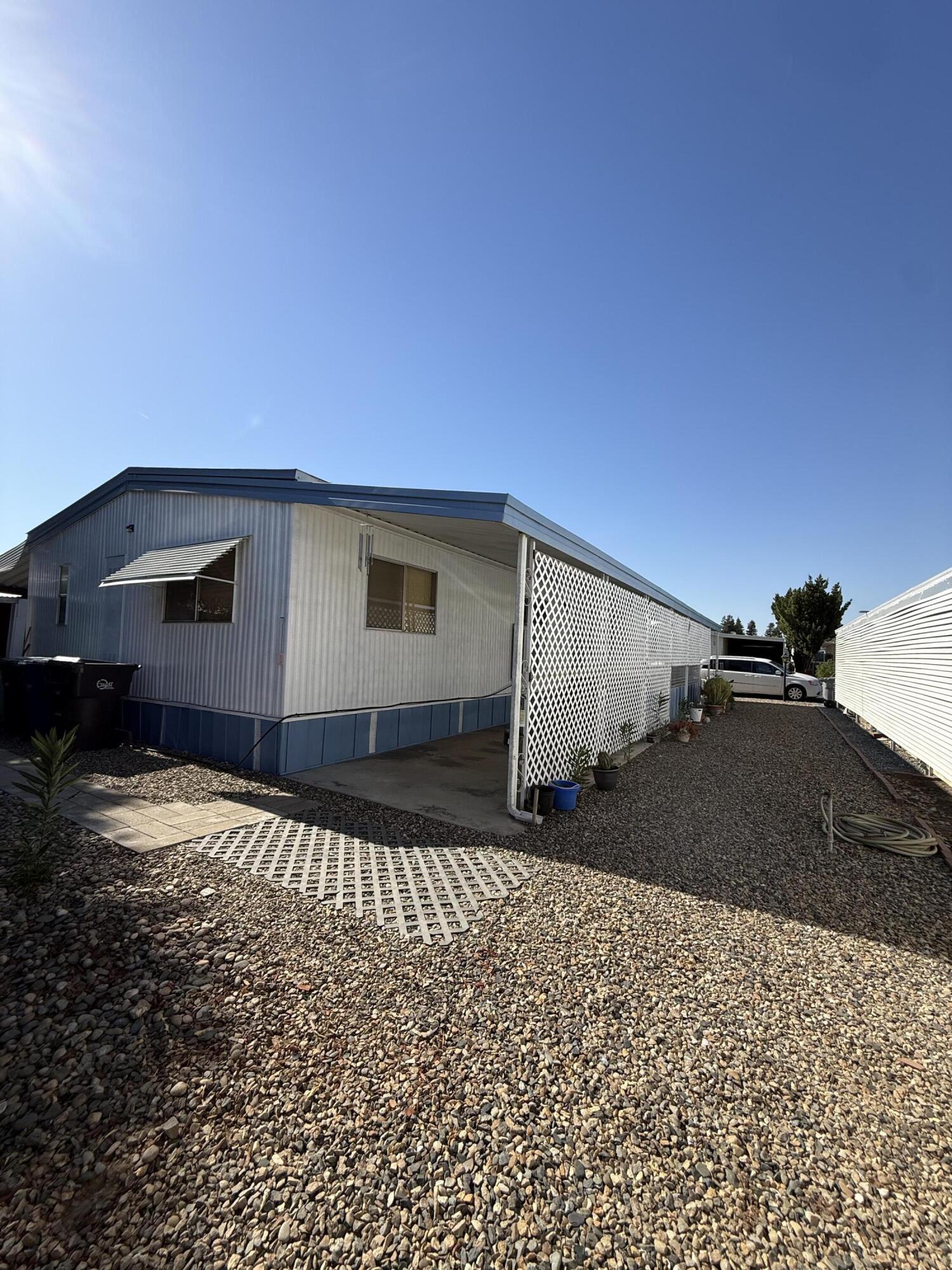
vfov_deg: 102.1
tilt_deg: +4.1
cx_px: 476
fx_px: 513
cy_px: 635
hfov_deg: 85.7
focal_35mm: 14
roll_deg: -2.9
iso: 50
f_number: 2.2
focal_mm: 2.22
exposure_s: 1/1698
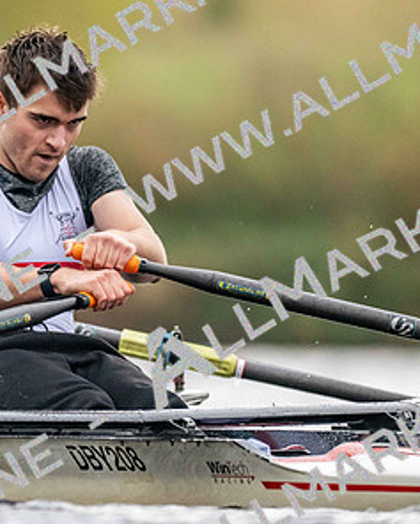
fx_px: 17130
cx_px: -5
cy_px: 243
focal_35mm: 1103
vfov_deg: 1.8
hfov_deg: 1.4
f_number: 4
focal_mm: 600
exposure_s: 1/2500
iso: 4000
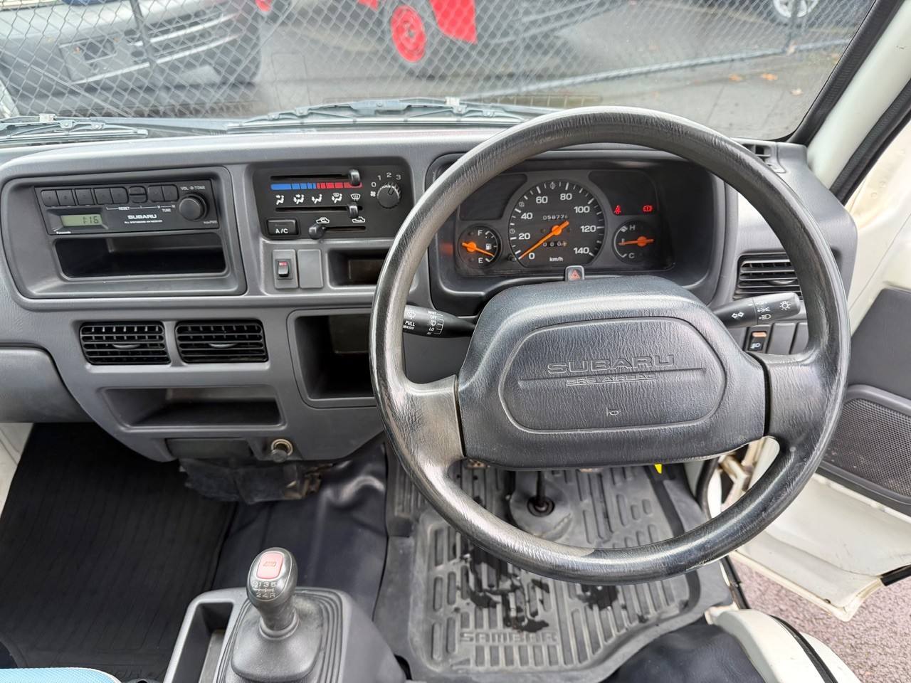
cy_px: 342
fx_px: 632
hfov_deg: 71.6
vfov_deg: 56.8
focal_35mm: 24
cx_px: 456
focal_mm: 6.76
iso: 125
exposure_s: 1/121
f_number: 1.78
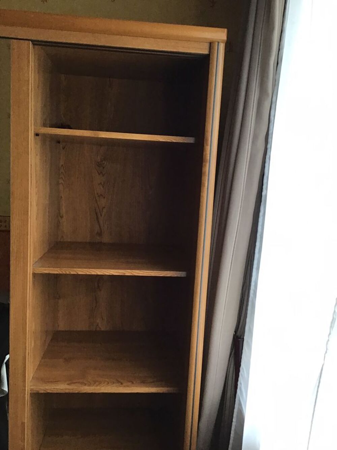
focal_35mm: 31
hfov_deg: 45.4
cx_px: 168
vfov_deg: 58.3
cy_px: 225
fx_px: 402
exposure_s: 1/33
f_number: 2.4
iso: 80
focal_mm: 3.3
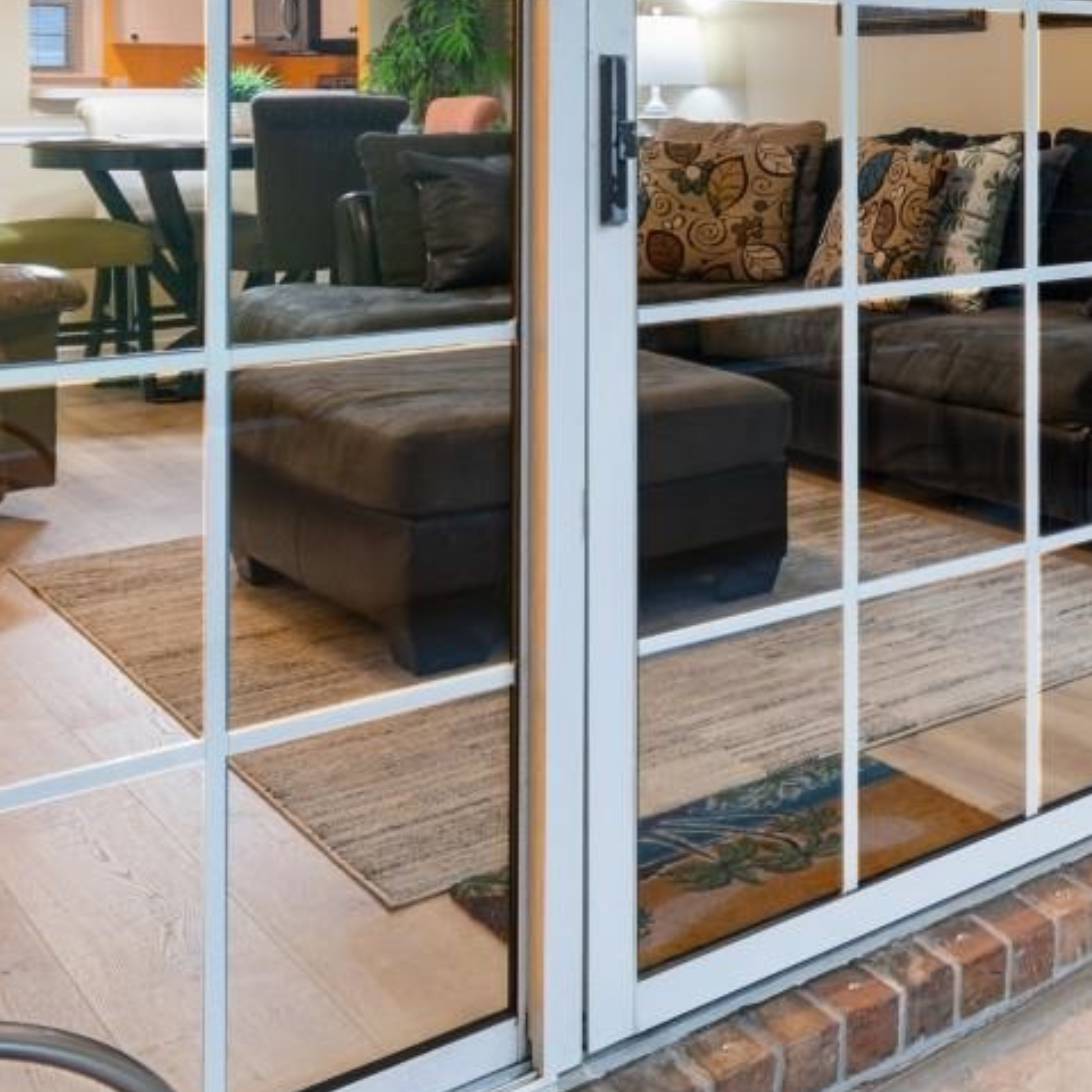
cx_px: 1315
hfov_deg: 32.3
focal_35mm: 43
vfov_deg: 36.5
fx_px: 1535
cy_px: 89
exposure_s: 1/2
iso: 100
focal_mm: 10
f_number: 4.5
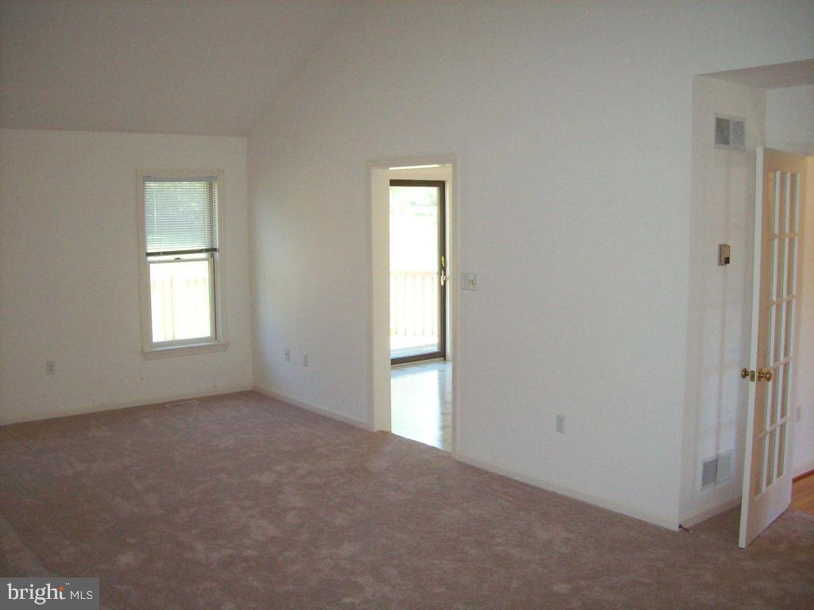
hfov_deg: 51.4
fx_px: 847
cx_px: 407
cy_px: 305
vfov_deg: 39.7
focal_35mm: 36
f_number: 2.7
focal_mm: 6
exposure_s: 1/64.1
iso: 140
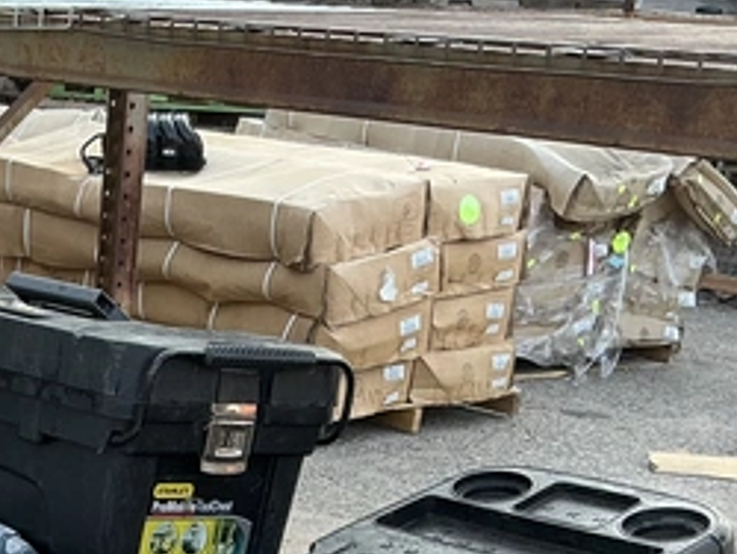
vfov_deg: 16.1
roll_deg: -3.6
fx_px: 1790
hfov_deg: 22.4
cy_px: 824
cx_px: -3
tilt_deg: -23.5
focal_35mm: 84
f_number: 1.8
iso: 16
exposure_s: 1/131
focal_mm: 3
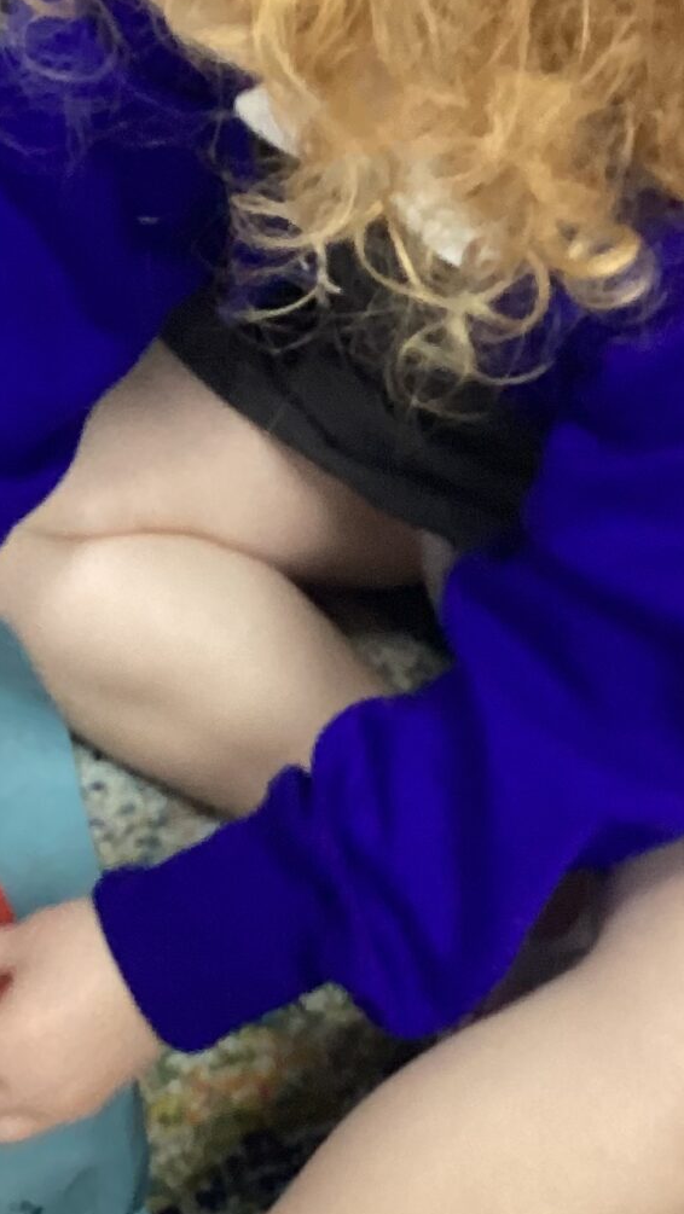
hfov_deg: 14.0
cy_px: 333
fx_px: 2770
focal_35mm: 86
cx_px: 152
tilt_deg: -52.2
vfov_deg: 24.5
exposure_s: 1/50
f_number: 2.4
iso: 320
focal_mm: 3.3
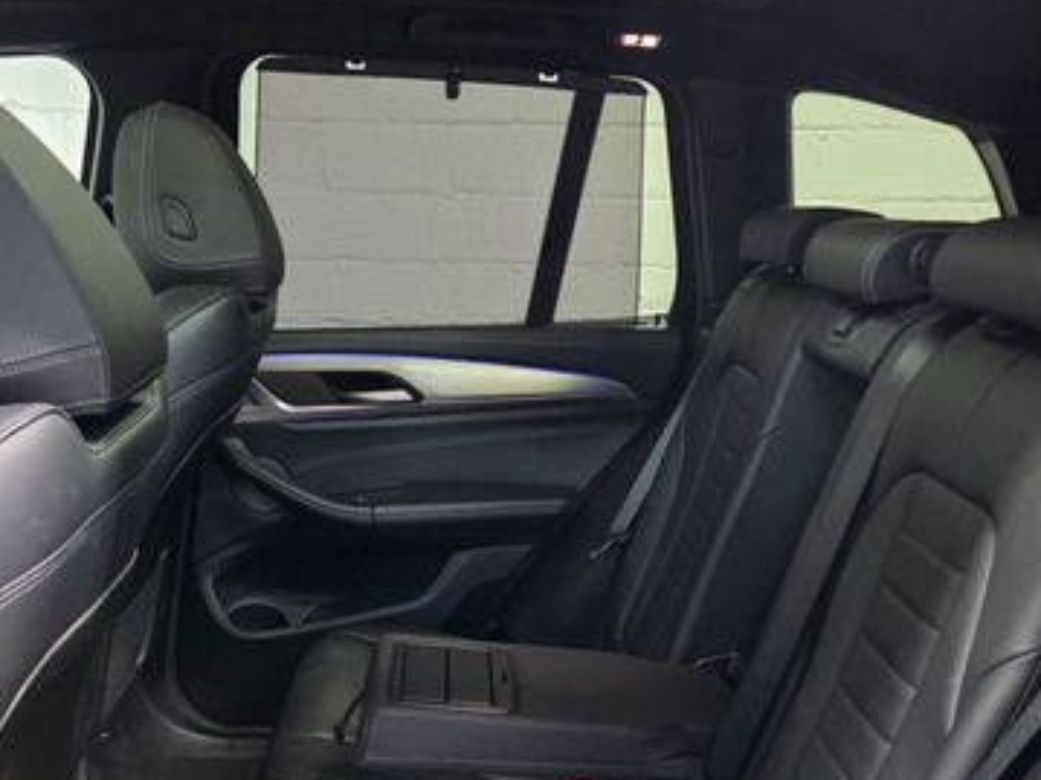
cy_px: 679
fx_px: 1233
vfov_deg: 33.5
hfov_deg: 45.7
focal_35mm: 41
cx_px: 461
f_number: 1.7
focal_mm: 6.3
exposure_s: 1/120
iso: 800
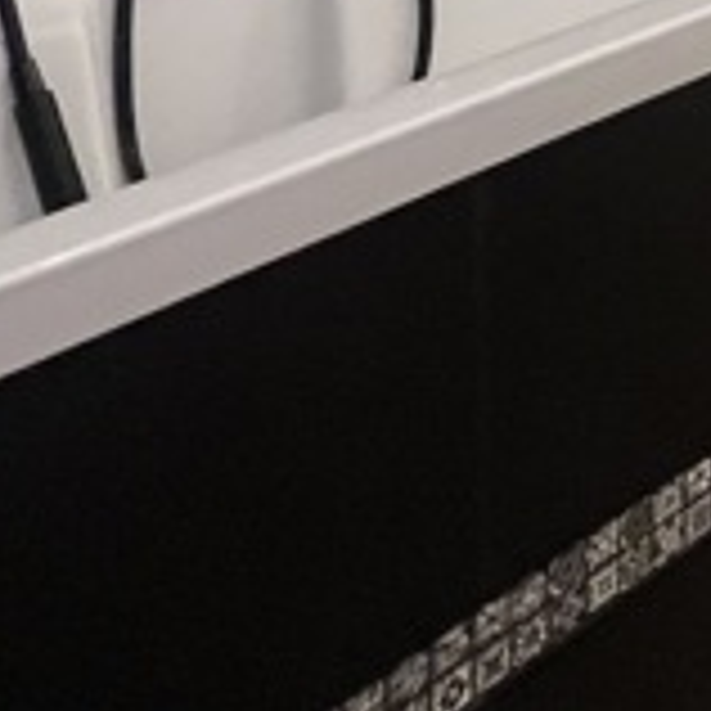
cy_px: -590
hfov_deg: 26.1
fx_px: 1348
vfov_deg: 20.4
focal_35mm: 58
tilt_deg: +0.9
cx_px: 873
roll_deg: +0.5
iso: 500
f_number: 1.8
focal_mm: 1.57
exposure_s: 1/50
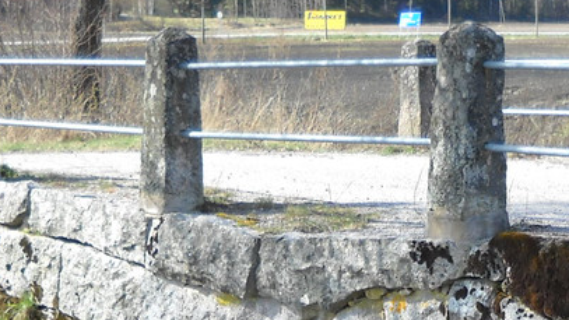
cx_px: 413
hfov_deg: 18.2
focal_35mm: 117
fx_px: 1765
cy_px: 538
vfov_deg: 9.9
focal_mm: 6.72
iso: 64
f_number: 3.1
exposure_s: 1/250
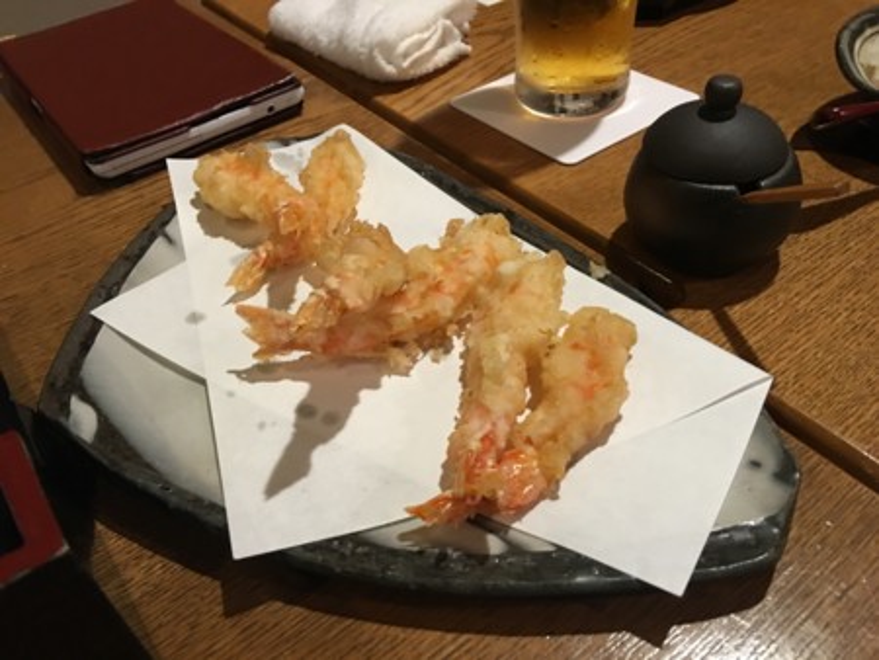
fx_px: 737
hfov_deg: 61.6
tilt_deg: -43.0
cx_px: 440
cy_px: 330
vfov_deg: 48.3
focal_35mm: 29
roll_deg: +5.5
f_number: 2.2
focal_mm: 4.15
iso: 50
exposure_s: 1/4
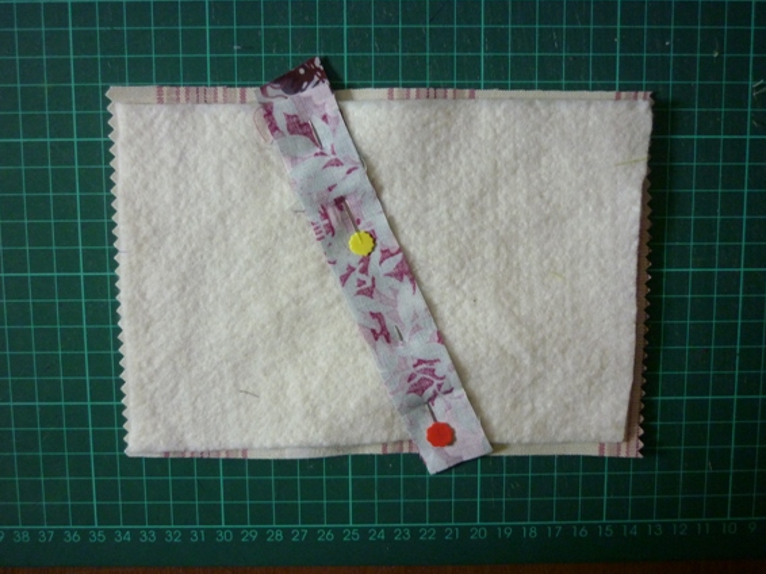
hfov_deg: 52.6
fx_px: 774
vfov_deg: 40.7
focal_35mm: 35
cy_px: 291
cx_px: 383
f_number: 2.8
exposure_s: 1/30
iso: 320
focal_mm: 5.5
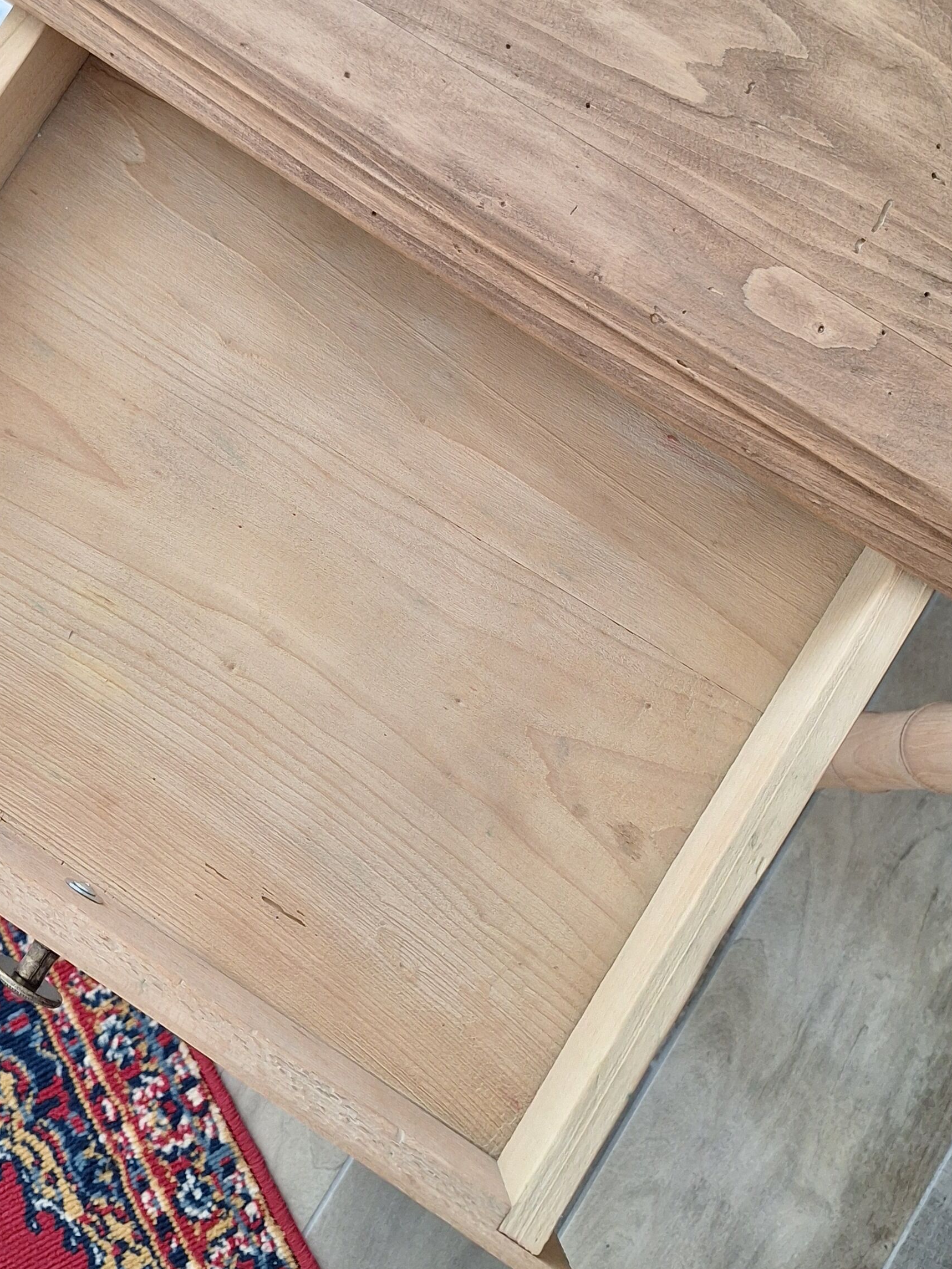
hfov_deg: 34.7
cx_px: 291
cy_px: 518
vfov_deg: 45.6
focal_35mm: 41
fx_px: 1503
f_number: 1.8
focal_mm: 5.54
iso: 250
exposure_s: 1/50
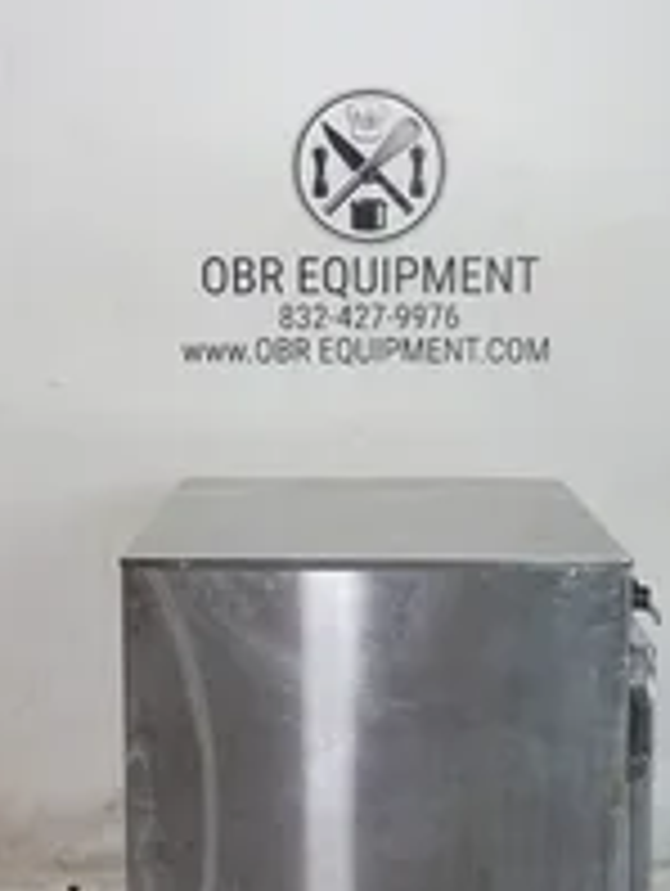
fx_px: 1700
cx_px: 362
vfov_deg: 29.3
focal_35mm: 66
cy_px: 500
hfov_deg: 22.3
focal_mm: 12.76
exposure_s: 1/10
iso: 160
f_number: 3.5
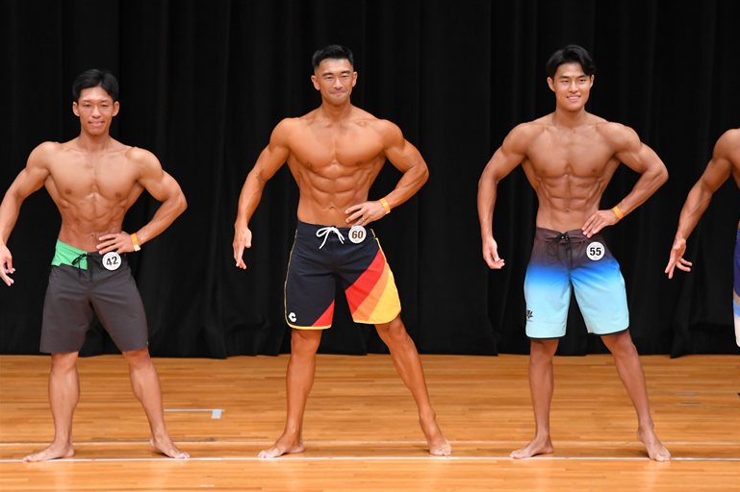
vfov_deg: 5.0
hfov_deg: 7.6
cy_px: 246
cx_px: 372
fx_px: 5588
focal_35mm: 272
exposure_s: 1/400
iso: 4000
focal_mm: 180
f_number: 5.6
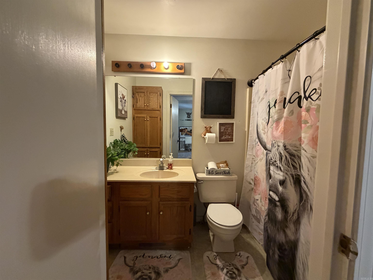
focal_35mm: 14
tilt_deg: -3.1
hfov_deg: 102.1
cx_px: 186
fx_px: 151
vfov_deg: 85.7
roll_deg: -1.1
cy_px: 140
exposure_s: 1/60
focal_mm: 2.22
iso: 800
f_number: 2.2
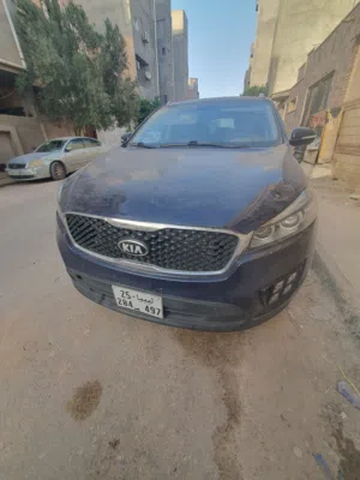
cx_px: 180
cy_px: 240
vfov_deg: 106.2
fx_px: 180
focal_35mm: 13
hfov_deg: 89.9
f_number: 2.2
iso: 50
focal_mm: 1.8
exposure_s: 1/123
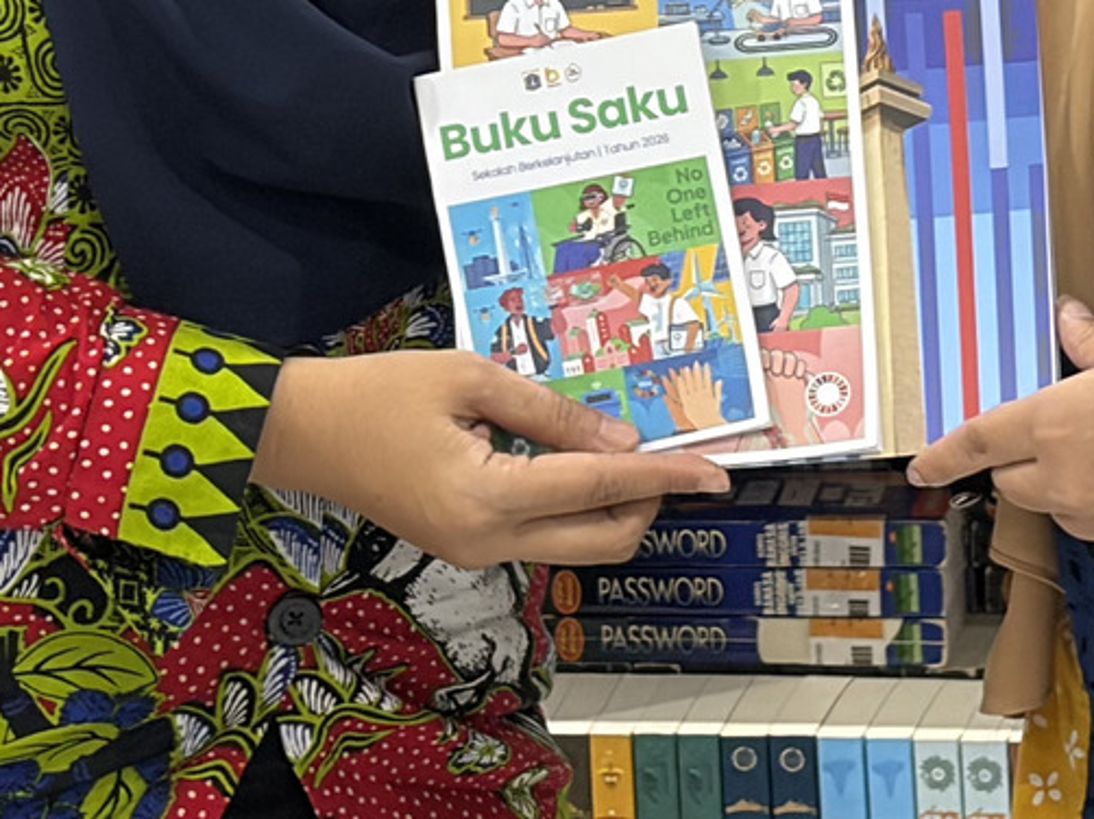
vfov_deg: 7.0
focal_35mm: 209
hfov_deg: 9.4
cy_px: -410
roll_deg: +2.4
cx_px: 24
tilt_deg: -2.4
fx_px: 6602
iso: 160
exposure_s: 1/50
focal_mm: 5.96
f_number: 1.6
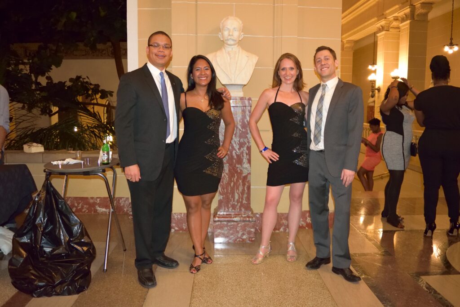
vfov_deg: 47.9
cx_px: 230
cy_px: 154
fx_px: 345
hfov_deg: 67.4
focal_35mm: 27
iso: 3200
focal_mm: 18
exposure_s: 1/80
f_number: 3.5
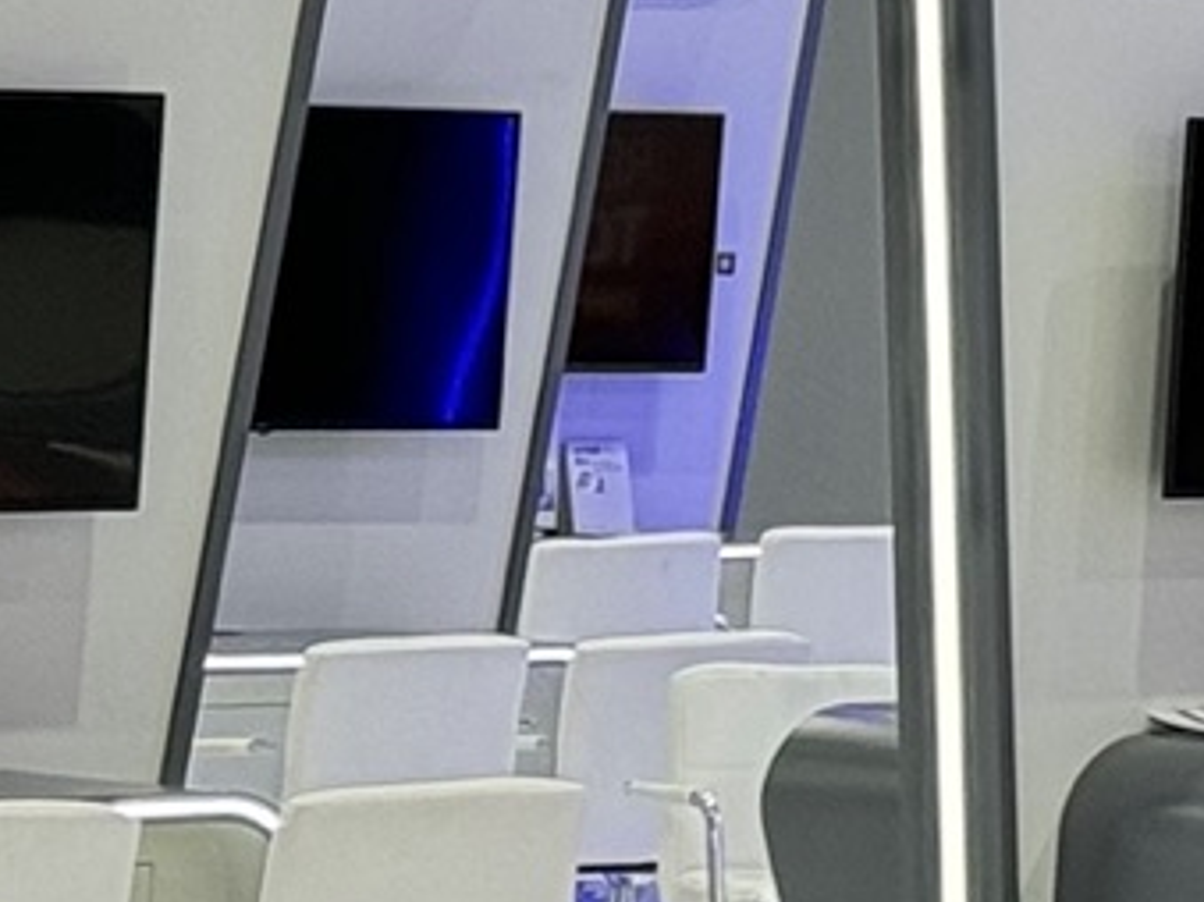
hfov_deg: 6.9
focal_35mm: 272
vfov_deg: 5.3
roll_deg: -1.3
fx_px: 9457
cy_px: -1410
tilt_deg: +10.5
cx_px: 2742
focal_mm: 6.86
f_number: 1.78
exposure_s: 1/60
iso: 160
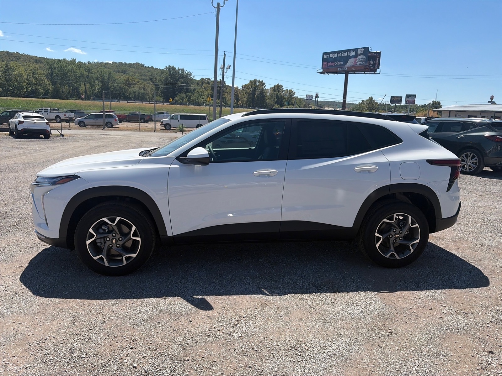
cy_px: 188
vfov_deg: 53.1
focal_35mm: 26
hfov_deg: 67.3
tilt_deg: -10.4
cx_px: 251
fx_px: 377
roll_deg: -2.0
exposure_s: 1/5814
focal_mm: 5.96
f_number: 1.6
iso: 64
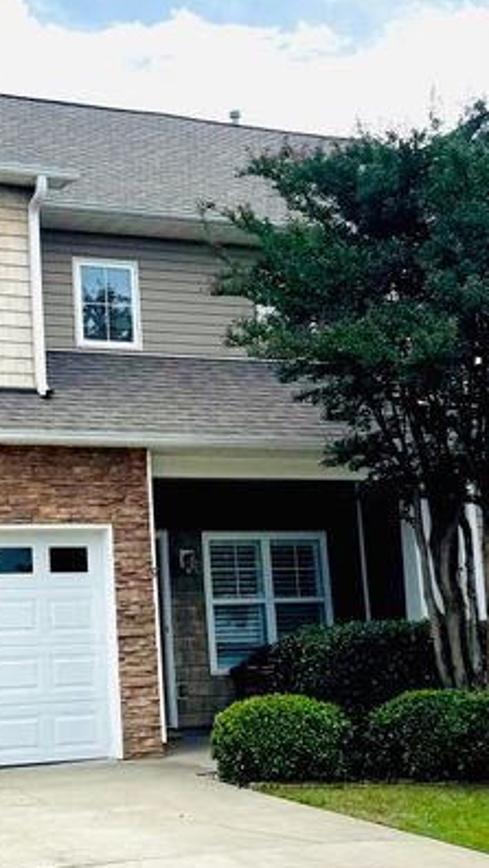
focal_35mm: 44
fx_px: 1013
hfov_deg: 26.0
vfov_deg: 46.3
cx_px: 24
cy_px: 488
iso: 80
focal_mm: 6.76
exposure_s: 1/9009
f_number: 1.78
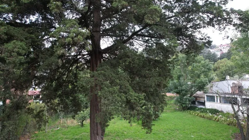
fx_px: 158
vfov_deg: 47.7
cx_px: 125
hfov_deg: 76.3
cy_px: 70
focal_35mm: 24
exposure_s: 1/15
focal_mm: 8.38
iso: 110
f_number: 2.8
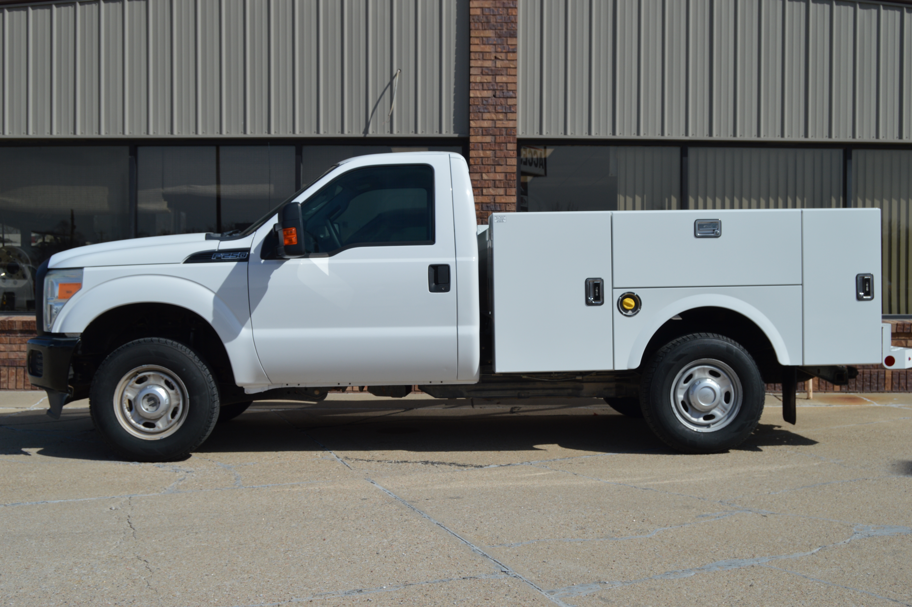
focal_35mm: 39
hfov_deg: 49.6
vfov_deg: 34.1
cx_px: 456
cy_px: 304
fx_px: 987
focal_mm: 26
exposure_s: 1/500
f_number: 8
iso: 100
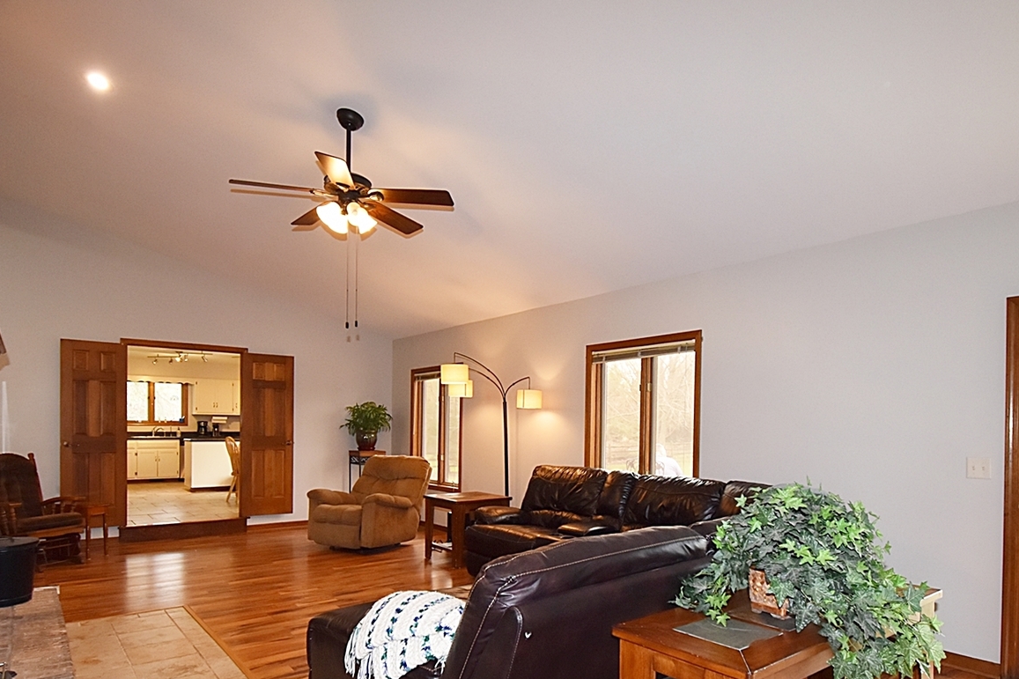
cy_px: 428
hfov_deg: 81.2
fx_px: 594
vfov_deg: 58.7
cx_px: 521
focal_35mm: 21
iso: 800
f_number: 5
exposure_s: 1/100
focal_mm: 10
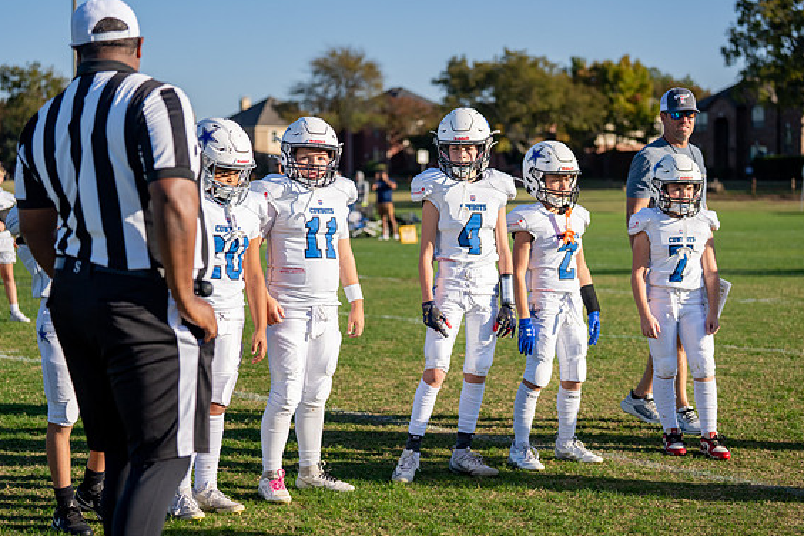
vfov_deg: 17.9
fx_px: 1697
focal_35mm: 76
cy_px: 275
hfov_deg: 26.6
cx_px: 418
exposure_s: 1/5000
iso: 250
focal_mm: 70
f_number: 2.8
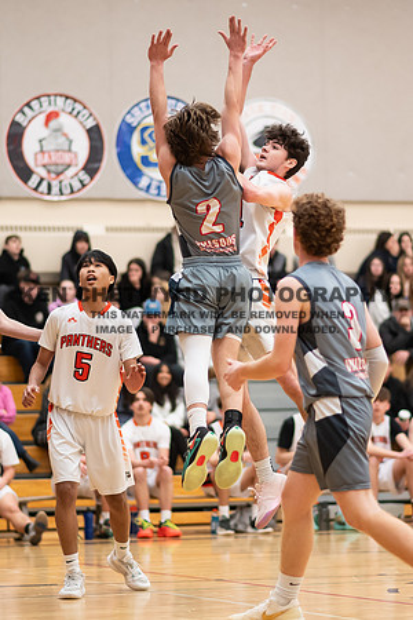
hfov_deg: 9.4
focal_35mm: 146
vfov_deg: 14.1
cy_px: 307
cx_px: 247
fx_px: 2507
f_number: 1.8
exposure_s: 1/1000
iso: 2500
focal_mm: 85
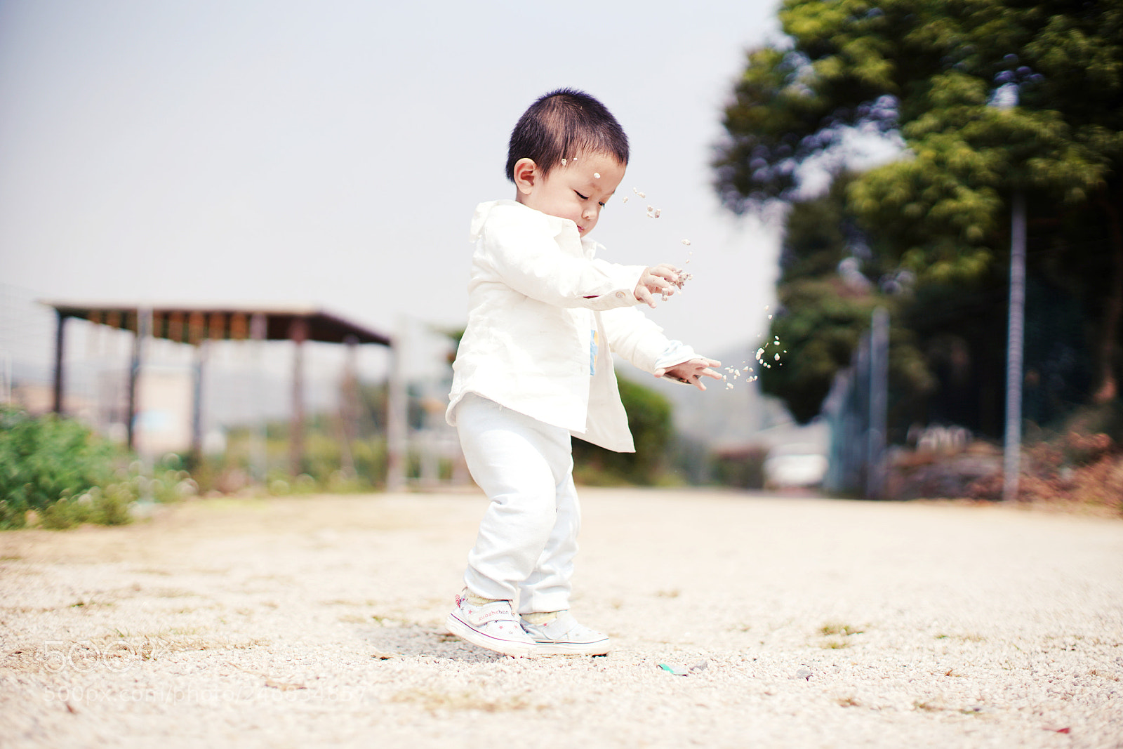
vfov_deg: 27.0
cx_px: 562
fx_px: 1560
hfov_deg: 39.6
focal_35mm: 50
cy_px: 374
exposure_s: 1/6400
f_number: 1.8
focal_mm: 50
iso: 100
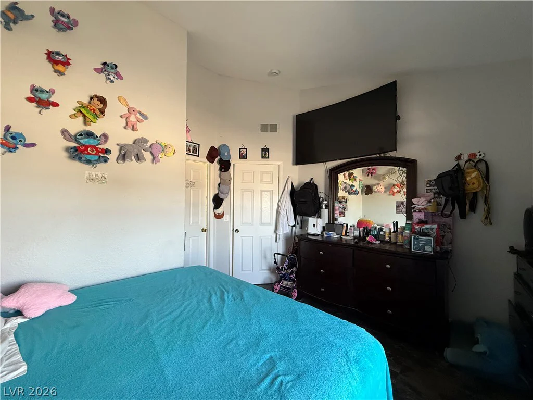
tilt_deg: +0.7
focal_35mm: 14
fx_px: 216
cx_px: 266
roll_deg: -0.3
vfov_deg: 85.7
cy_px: 200
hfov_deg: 102.1
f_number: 2.2
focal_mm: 2.22
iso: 250
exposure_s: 1/60
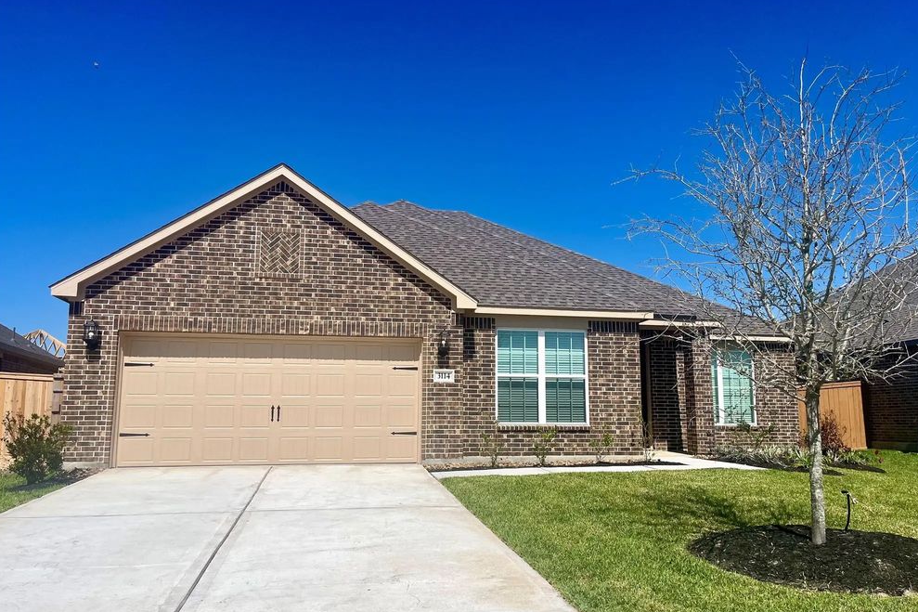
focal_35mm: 28
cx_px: 468
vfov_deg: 46.4
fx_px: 714
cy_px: 318
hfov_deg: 65.5
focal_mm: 5.1
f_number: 1.6
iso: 50
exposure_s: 1/6897
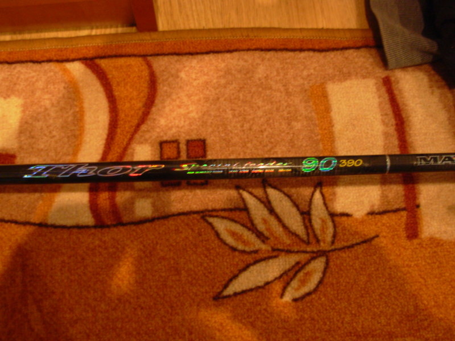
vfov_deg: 37.7
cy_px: 170
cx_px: 228
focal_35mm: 38
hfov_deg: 49.0
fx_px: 499
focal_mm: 6.3
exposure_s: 1/8.7
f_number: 2.9
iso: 159
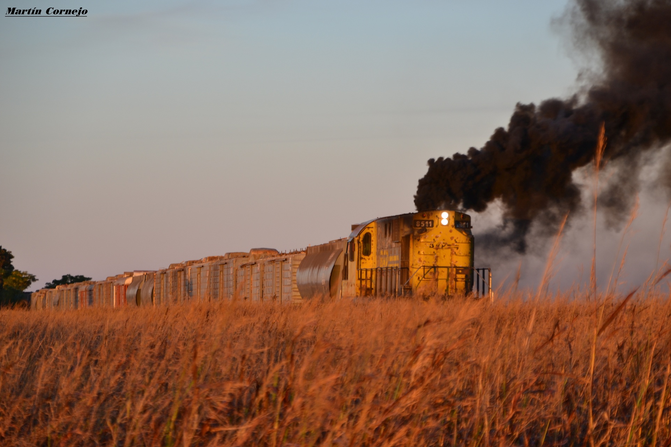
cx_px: 336
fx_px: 3793
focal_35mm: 204
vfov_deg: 6.7
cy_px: 223
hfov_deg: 10.1
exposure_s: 1/80
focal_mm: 135
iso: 200
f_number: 6
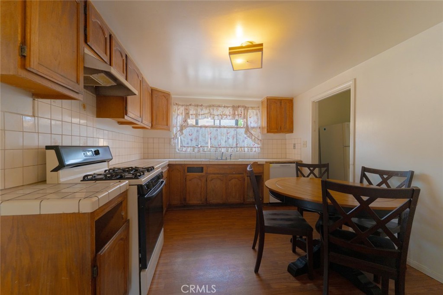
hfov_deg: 104.3
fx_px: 172
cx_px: 222
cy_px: 148
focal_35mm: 14
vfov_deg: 81.2
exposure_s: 1/30
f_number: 6.3
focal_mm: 14
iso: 640
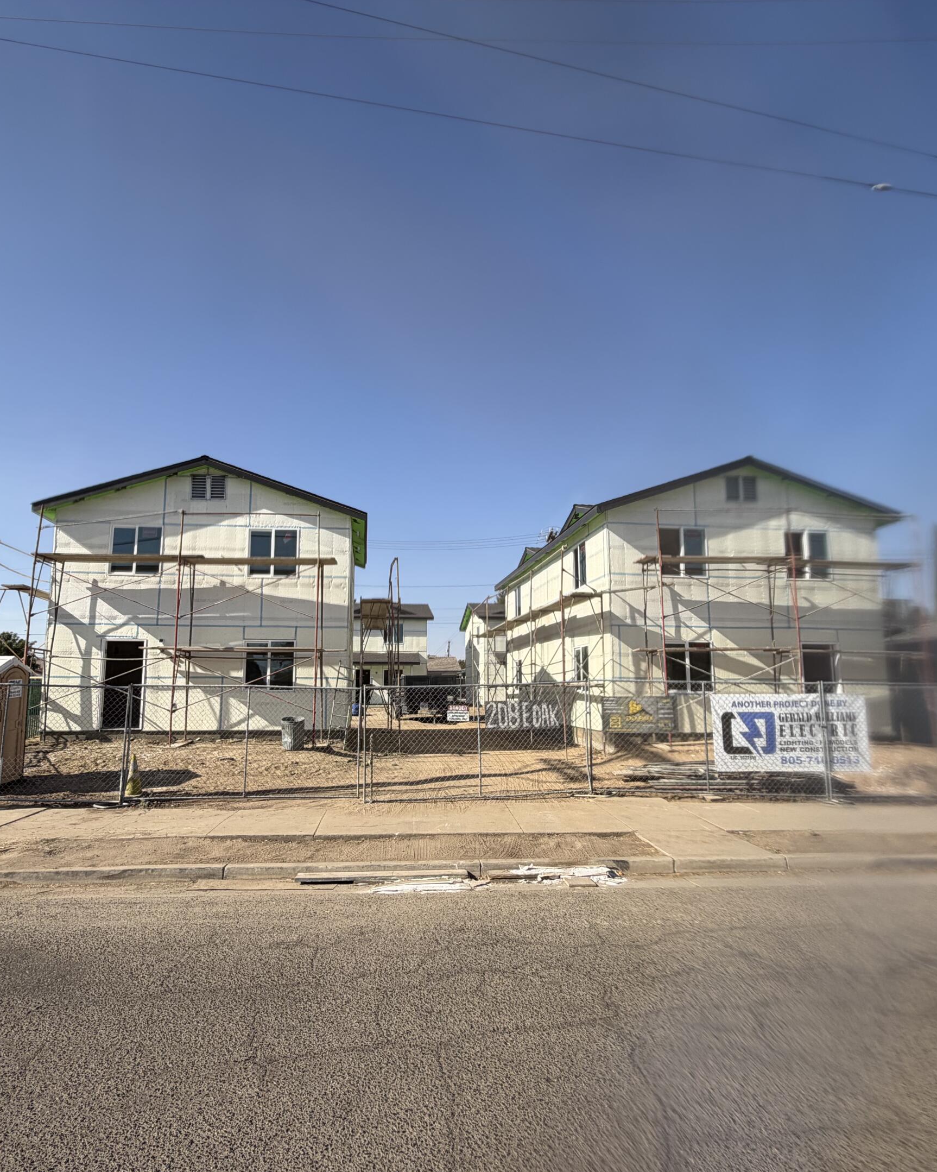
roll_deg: +0.0
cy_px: 609
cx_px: 437
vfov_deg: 83.3
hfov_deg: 70.8
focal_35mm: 19
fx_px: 659
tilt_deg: +7.2
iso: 20
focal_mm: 2.22
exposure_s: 1/799
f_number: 2.2
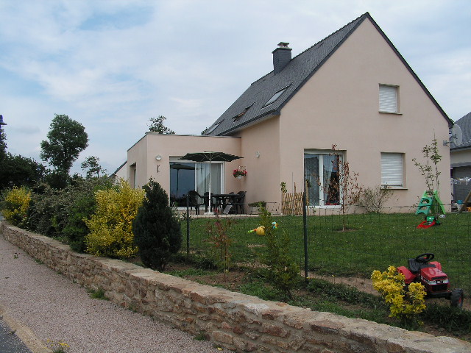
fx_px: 490
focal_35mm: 36
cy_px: 176
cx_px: 236
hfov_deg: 51.4
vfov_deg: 39.7
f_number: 4.8
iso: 50
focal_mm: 6
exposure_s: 1/400
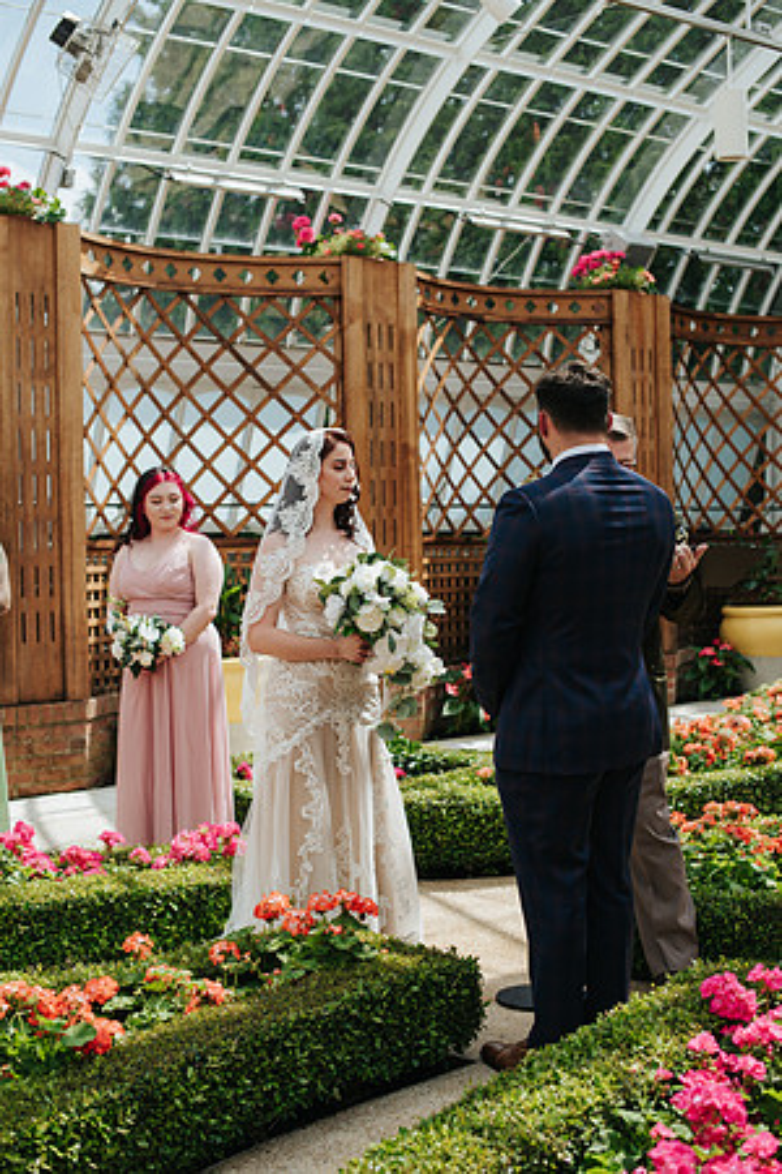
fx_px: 1629
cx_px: 391
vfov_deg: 39.6
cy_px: 587
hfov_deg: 27.0
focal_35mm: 50
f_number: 3.5
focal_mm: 50
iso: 160
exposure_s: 1/1000
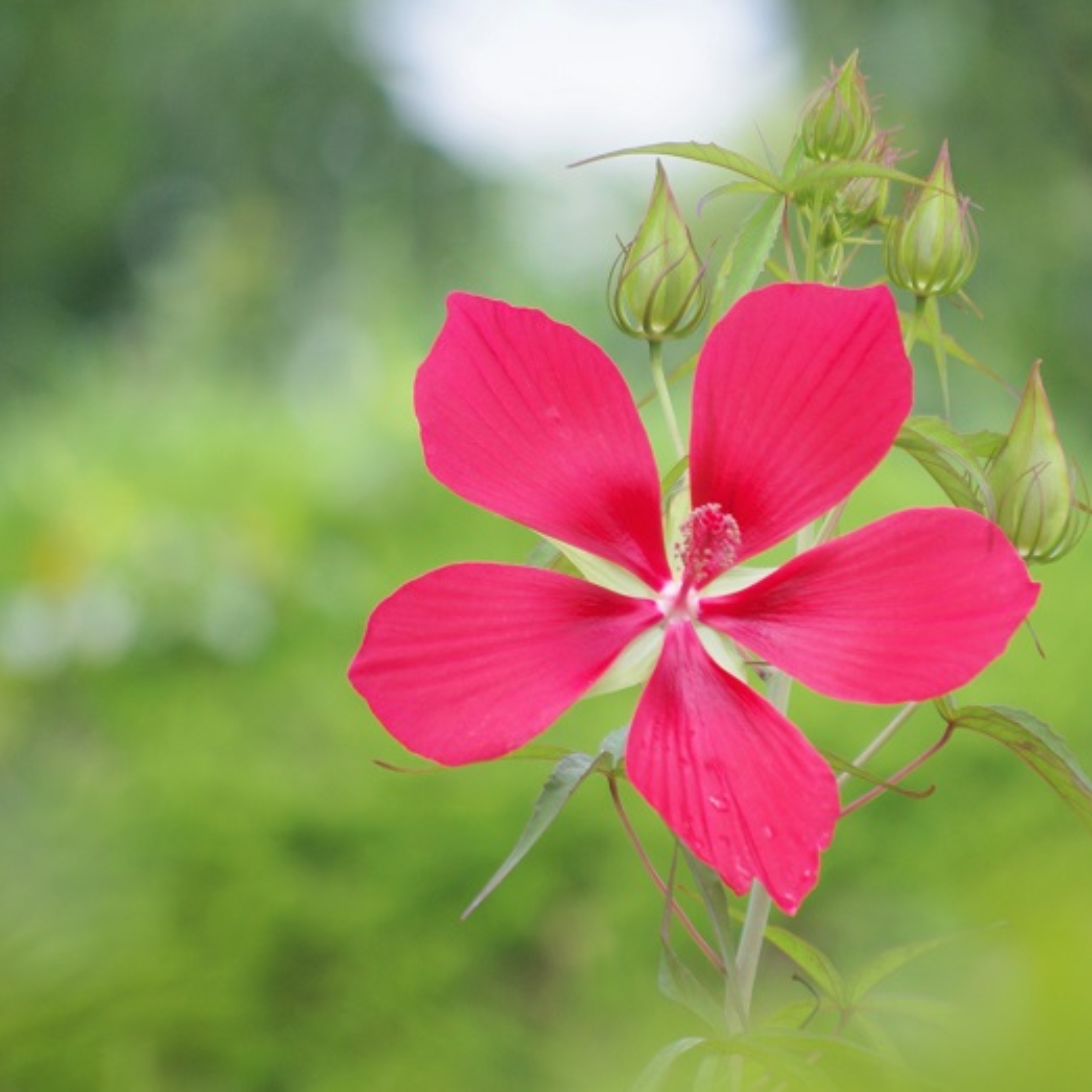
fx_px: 13776
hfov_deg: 4.5
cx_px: 711
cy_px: 546
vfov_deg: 4.5
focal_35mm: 386
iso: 400
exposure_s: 1/400
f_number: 5.6
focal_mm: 200
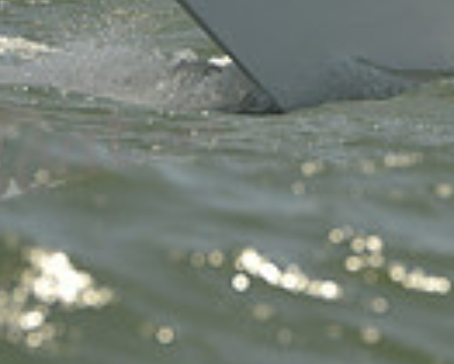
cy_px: -50
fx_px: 11174
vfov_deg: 1.9
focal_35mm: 831
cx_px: 409
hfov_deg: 2.3
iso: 280
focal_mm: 200
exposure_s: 1/1000
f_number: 8
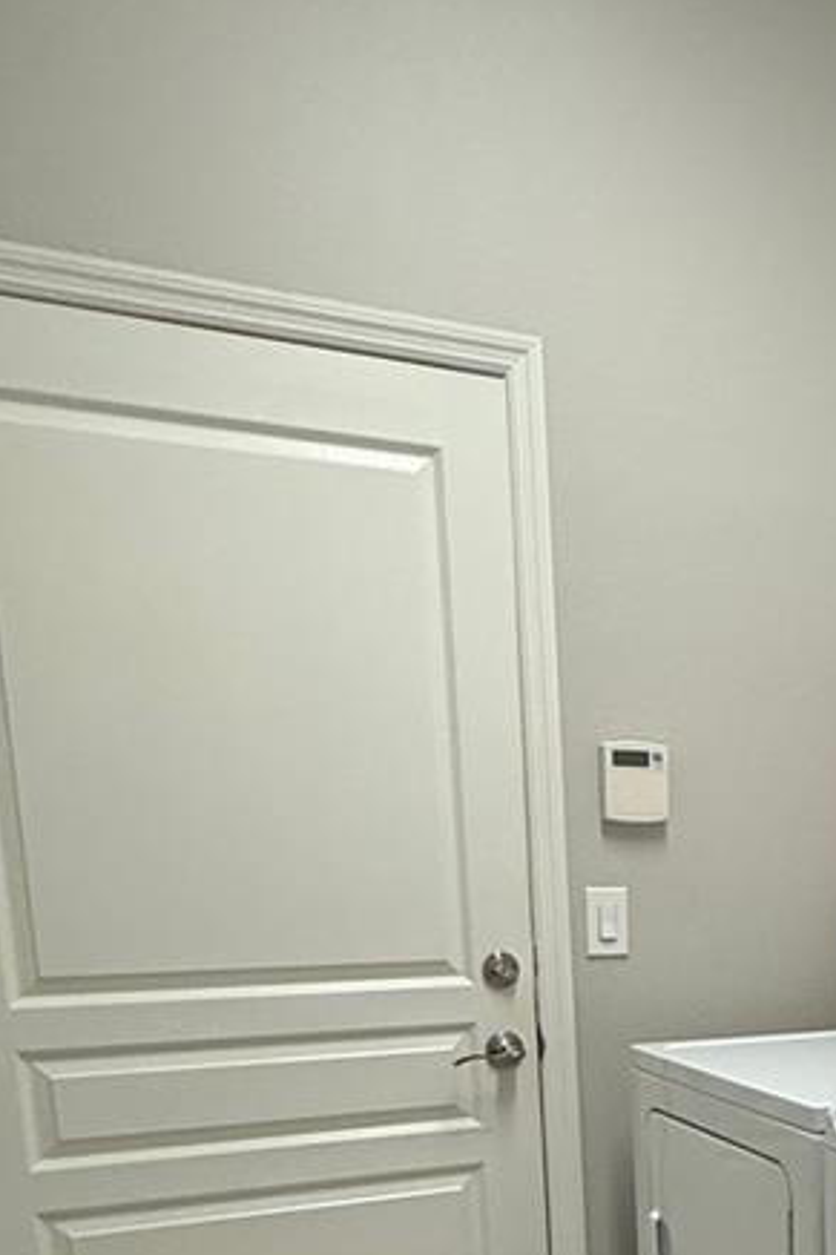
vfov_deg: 44.4
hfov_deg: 30.5
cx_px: 876
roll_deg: -0.5
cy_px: 1114
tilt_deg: -10.6
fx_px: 1394
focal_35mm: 40
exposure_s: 1/60
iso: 320
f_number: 2.2
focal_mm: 2.22
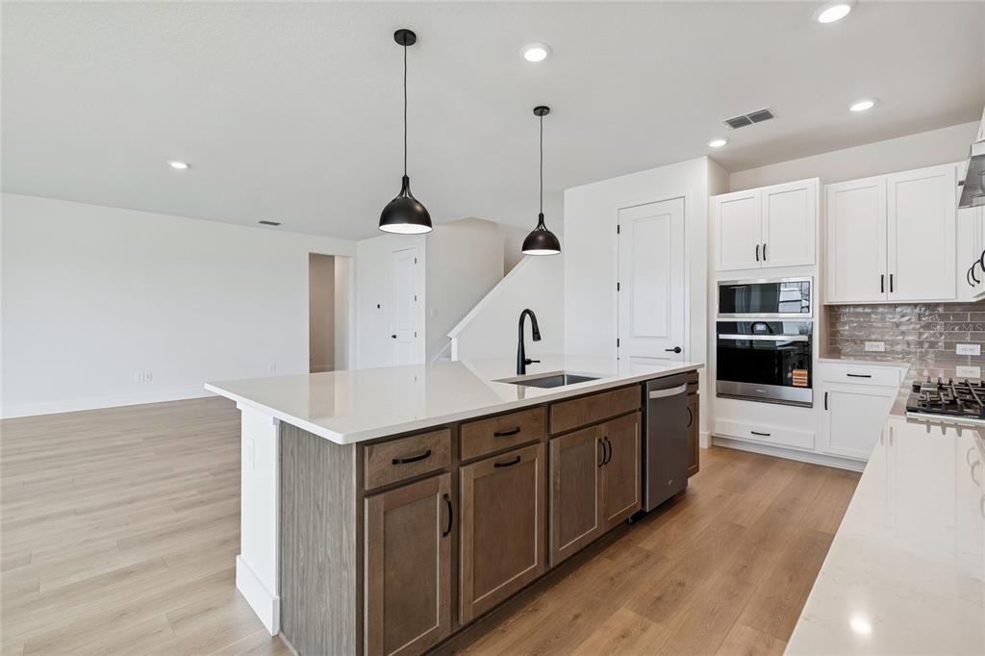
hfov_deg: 100.4
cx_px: 492
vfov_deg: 77.3
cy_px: 328
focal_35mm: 15
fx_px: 410
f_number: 7.1
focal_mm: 10
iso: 100
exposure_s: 1/15
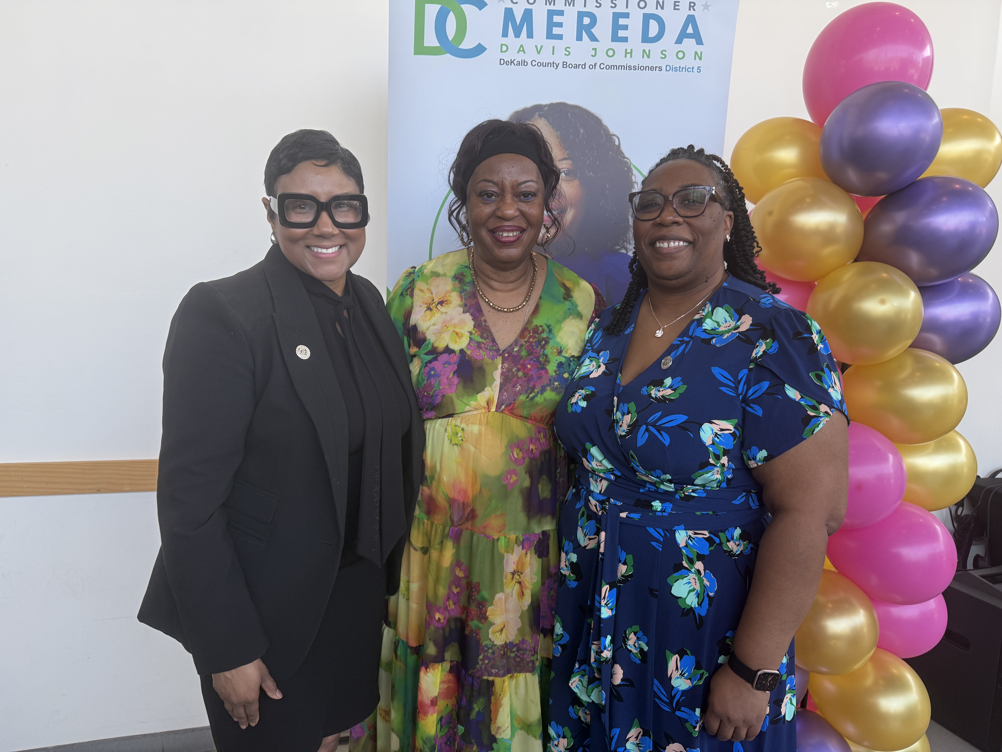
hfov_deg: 71.6
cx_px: 501
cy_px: 376
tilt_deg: -6.2
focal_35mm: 24
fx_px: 695
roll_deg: -1.9
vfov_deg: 56.8
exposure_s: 1/120
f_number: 1.78
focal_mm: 6.76
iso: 125
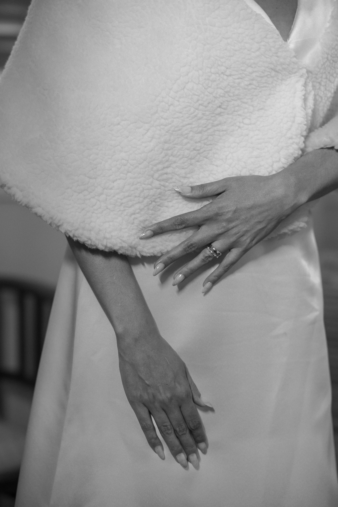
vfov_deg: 24.2
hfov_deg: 16.3
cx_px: 169
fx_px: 1183
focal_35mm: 84
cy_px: 254
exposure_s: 1/160
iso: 400
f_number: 1.6
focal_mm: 56
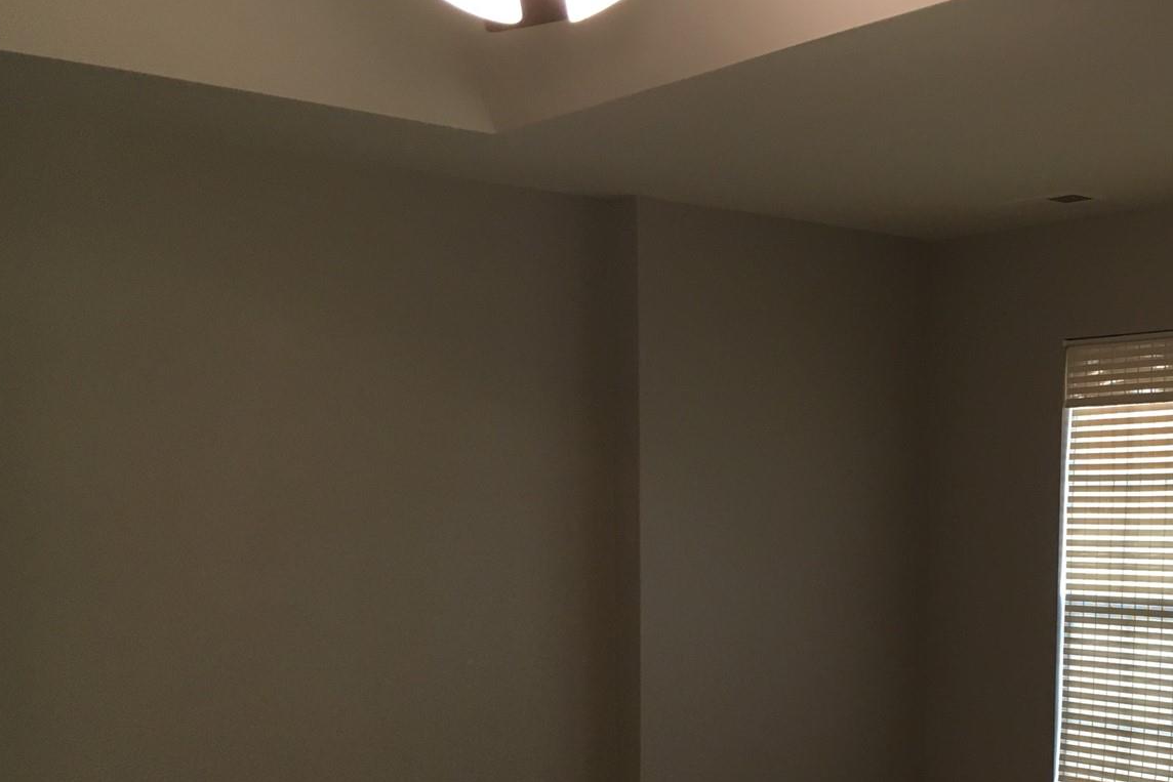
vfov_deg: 24.4
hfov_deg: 35.7
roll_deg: -1.0
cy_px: 703
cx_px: 935
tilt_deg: -6.3
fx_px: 1760
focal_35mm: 54
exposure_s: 1/30
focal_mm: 4.15
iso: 100
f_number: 2.2
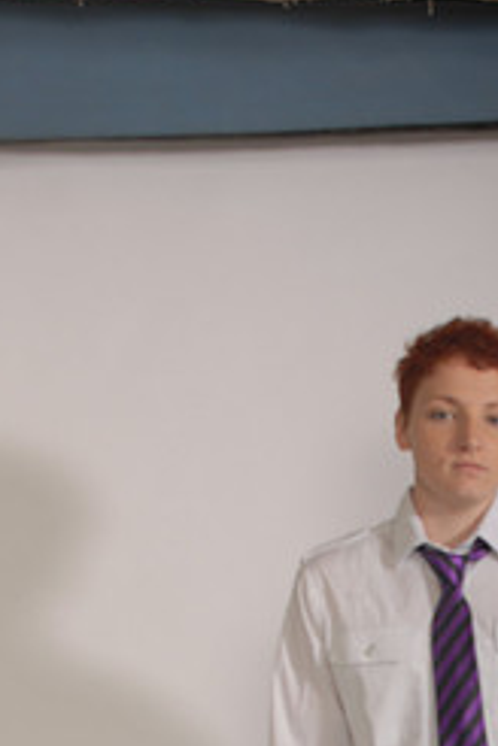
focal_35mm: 85
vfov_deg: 22.6
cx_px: 531
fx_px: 1764
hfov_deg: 15.7
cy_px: 813
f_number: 5.6
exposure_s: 1/250
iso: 100
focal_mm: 24
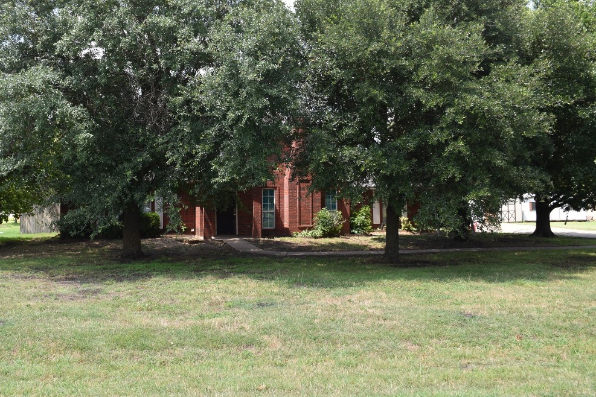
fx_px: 579
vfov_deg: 37.8
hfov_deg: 54.2
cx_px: 251
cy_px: 168
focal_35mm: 35
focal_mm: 20
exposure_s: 1/160
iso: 100
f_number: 6.3
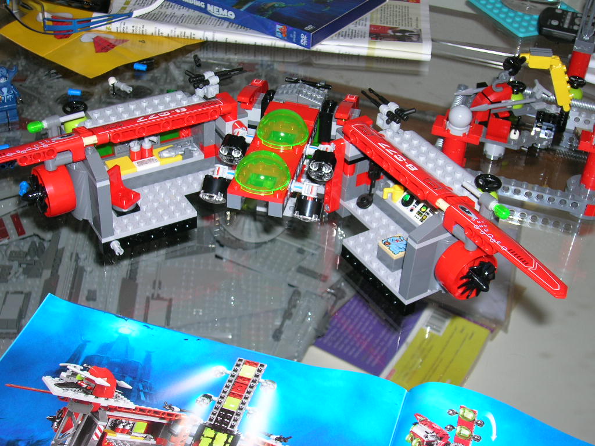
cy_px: 223
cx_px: 298
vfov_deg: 29.1
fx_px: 859
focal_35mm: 50
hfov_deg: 38.2
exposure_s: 1/60.1
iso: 50
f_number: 3.3
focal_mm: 8.4
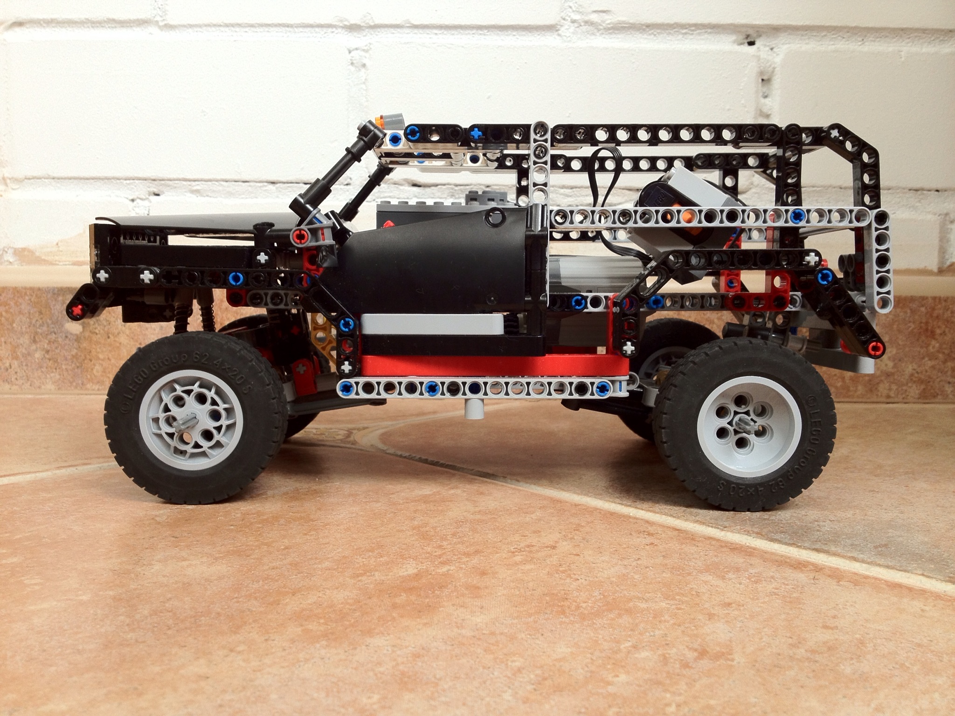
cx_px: 478
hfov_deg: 52.6
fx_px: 966
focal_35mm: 35
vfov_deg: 40.7
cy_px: 358
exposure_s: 1/30
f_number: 2.4
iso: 64
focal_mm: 4.28
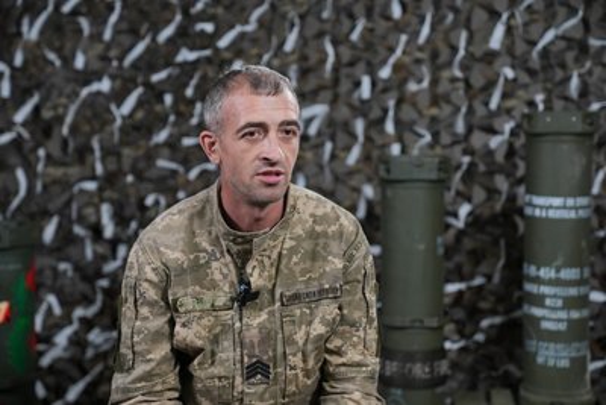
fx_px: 1179
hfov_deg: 28.8
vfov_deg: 19.5
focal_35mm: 70
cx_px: 303
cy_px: 202
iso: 2000
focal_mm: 70
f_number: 2.8
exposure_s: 1/250
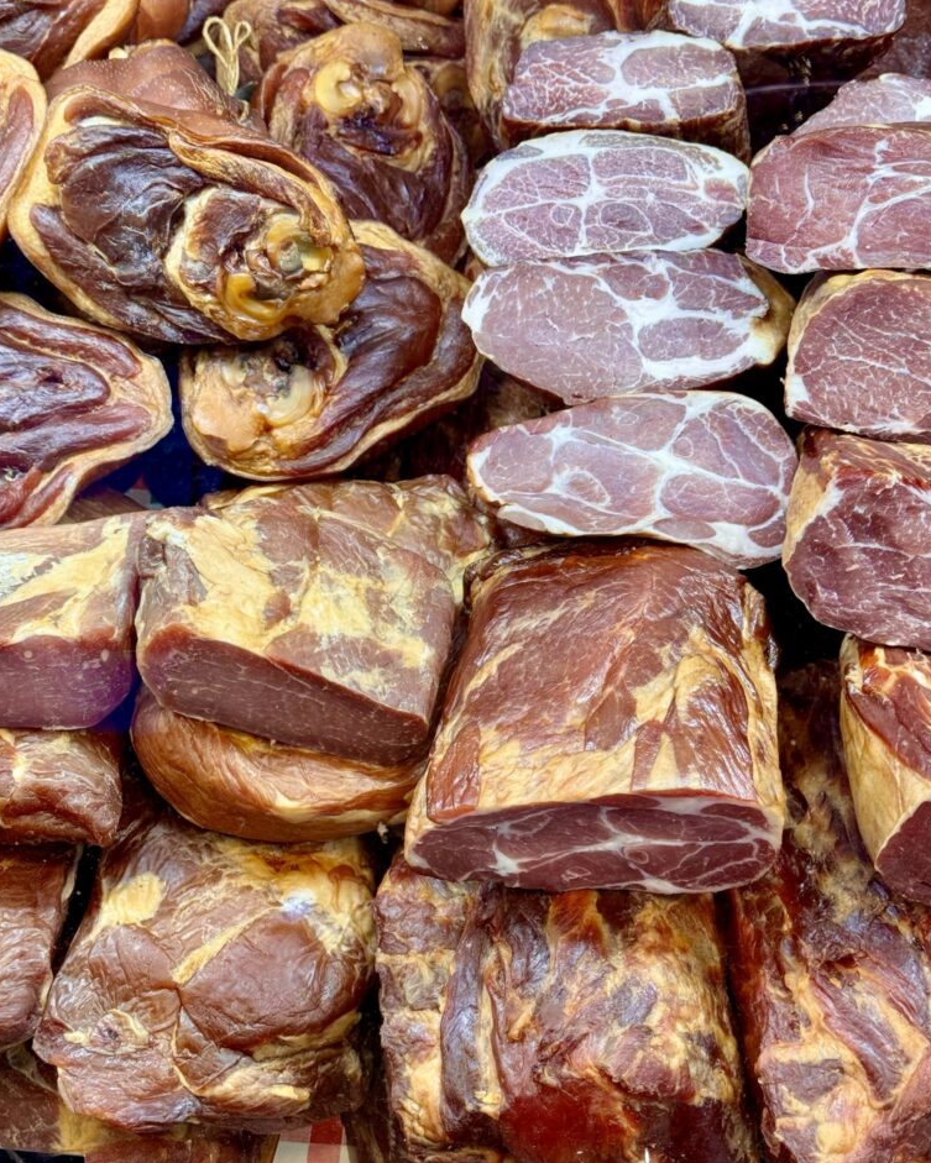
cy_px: 564
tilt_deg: -55.0
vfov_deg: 36.6
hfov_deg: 29.7
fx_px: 1756
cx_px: 459
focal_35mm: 51
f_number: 1.78
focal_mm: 6.76
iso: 64
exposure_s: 1/50
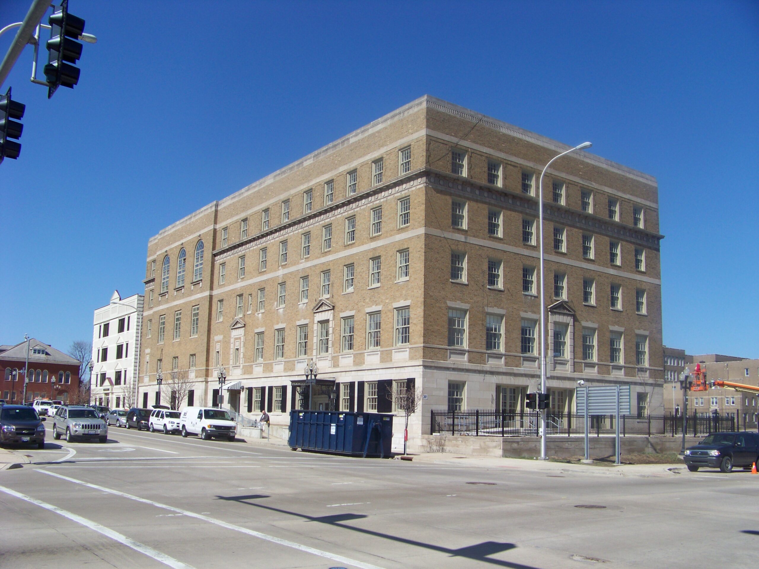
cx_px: 380
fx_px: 789
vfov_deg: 39.7
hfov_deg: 51.4
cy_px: 284
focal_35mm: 36
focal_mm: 5.85
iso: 72
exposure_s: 1/800
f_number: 4
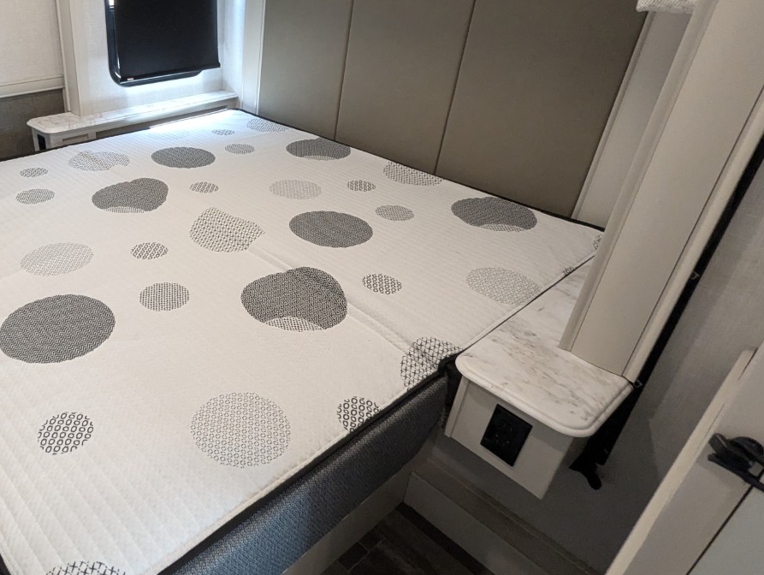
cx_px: 201
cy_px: 257
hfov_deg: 65.6
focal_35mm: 25
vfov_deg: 54.9
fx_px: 552
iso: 497
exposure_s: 1/67.3
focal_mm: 2.35
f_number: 2.2
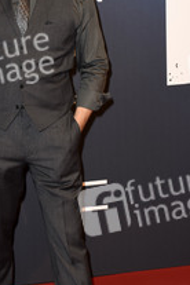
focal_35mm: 110
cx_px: 23
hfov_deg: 12.4
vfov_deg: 18.6
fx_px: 871
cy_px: 135
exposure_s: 1/160
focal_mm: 38
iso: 500
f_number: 6.3
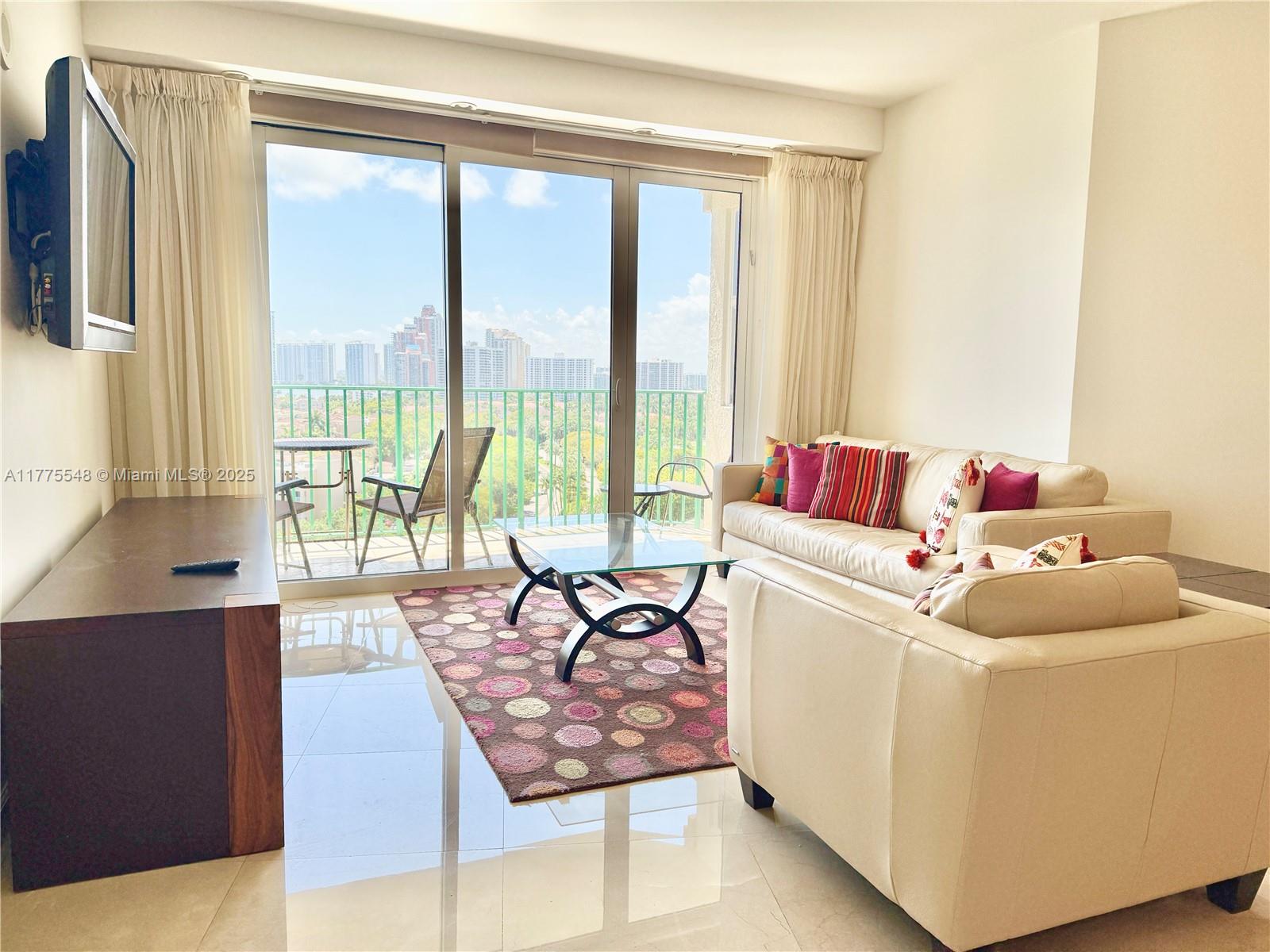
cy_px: 476
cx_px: 635
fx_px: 881
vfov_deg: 56.8
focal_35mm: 24
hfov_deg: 71.6
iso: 100
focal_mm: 6.76
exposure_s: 1/813
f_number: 1.78
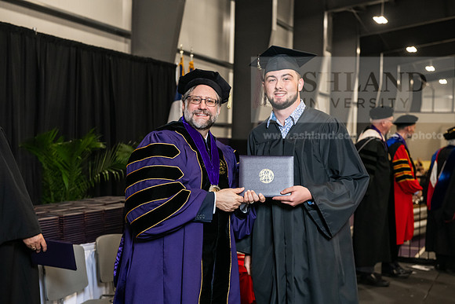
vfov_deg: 22.6
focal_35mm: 60
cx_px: 228
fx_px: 758
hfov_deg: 33.4
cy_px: 152
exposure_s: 1/200
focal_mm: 60
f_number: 5
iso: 2500
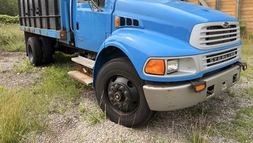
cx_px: 128
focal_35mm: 27
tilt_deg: -11.1
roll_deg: +2.0
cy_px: 51
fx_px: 181
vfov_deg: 42.5
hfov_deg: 69.8
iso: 80
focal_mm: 6.76
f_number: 1.78
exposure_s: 1/2053
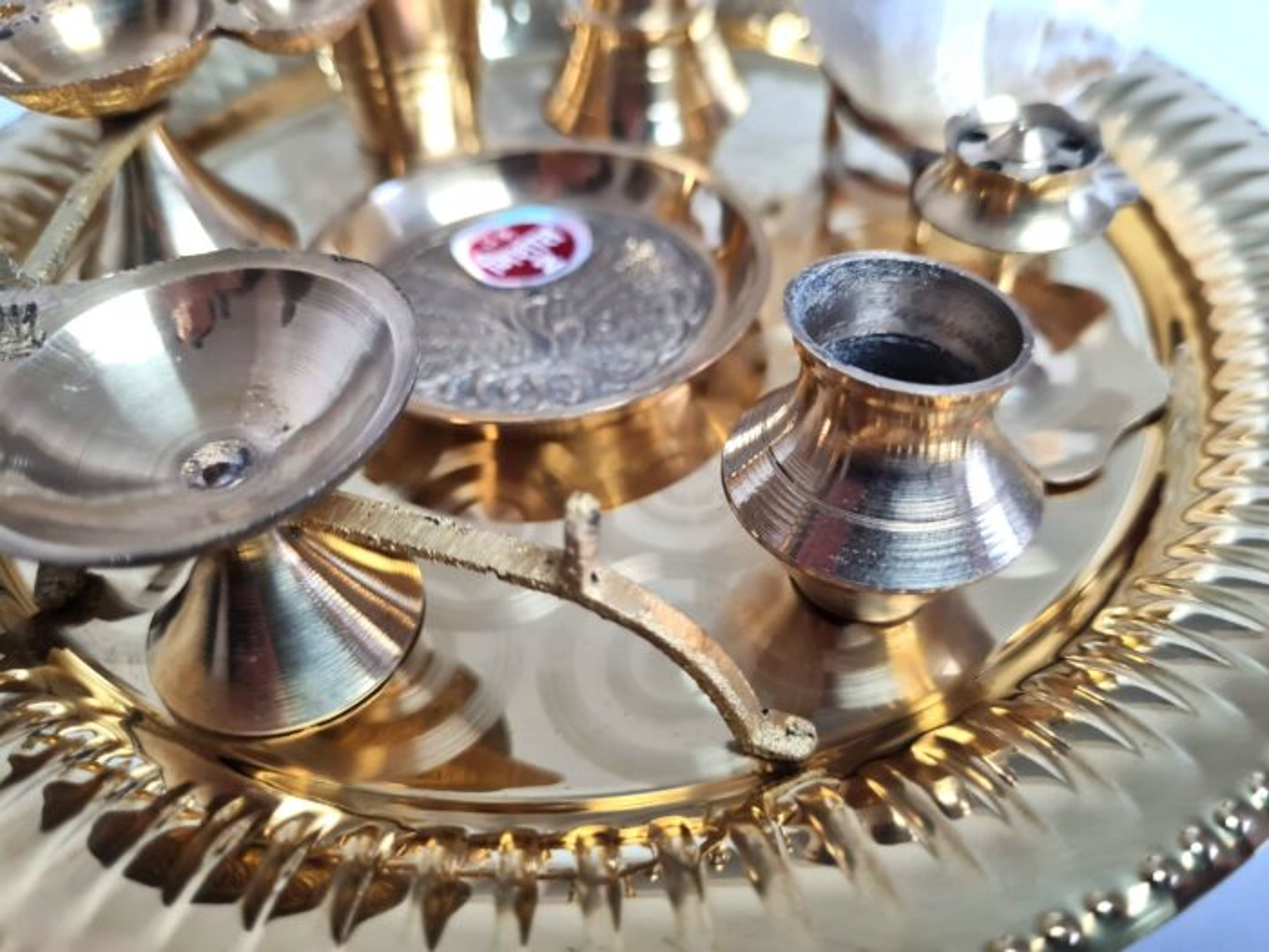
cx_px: 634
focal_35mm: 26
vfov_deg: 53.1
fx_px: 953
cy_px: 476
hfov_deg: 67.3
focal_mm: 5.4
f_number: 1.8
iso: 100
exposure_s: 1/120
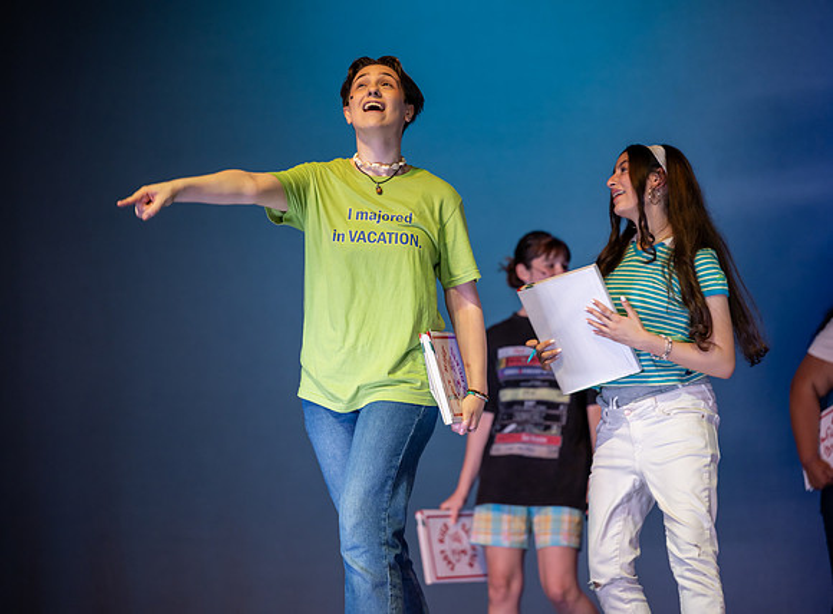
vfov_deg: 11.0
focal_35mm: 134
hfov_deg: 14.8
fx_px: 3203
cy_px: 307
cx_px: 372
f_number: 2.8
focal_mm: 125
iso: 640
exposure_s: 1/400
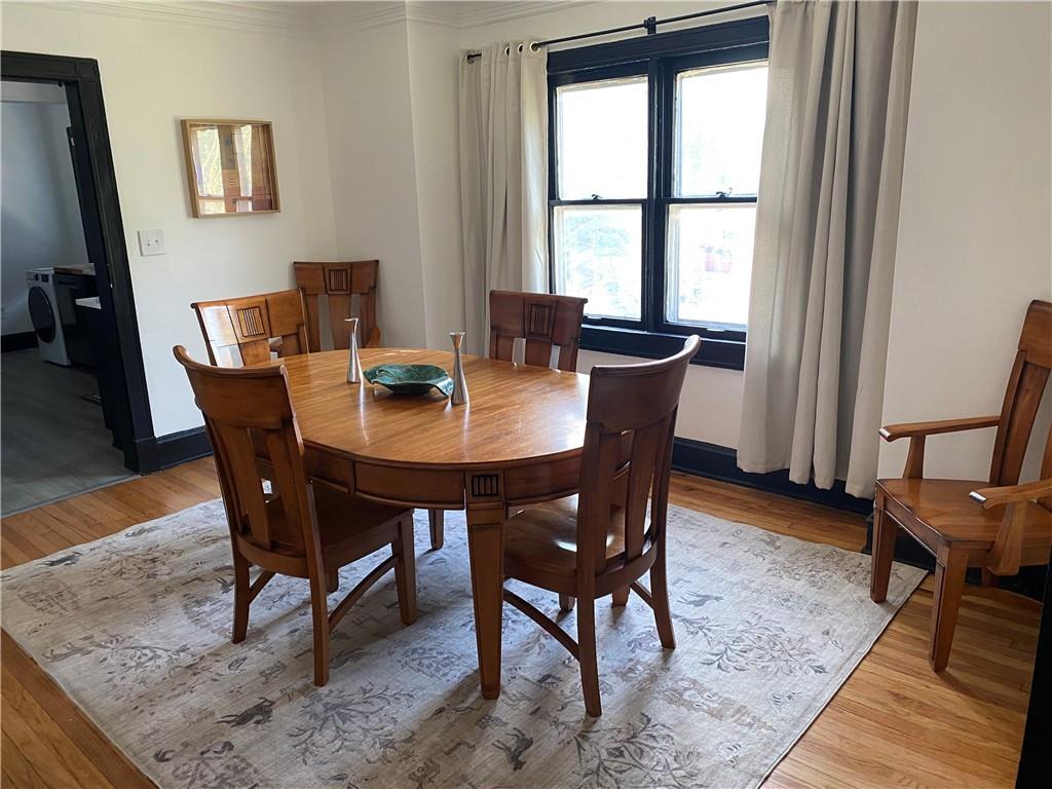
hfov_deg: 67.3
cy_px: 394
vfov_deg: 53.1
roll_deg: +2.1
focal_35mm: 26
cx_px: 526
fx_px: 790
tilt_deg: -16.1
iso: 160
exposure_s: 1/60
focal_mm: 4.25
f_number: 1.8
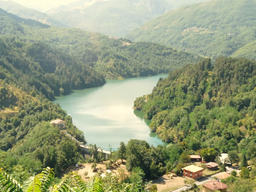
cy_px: 96
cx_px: 128
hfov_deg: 37.5
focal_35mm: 51
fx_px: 377
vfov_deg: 28.6
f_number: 4.5
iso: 100
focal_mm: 8.3
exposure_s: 1/250
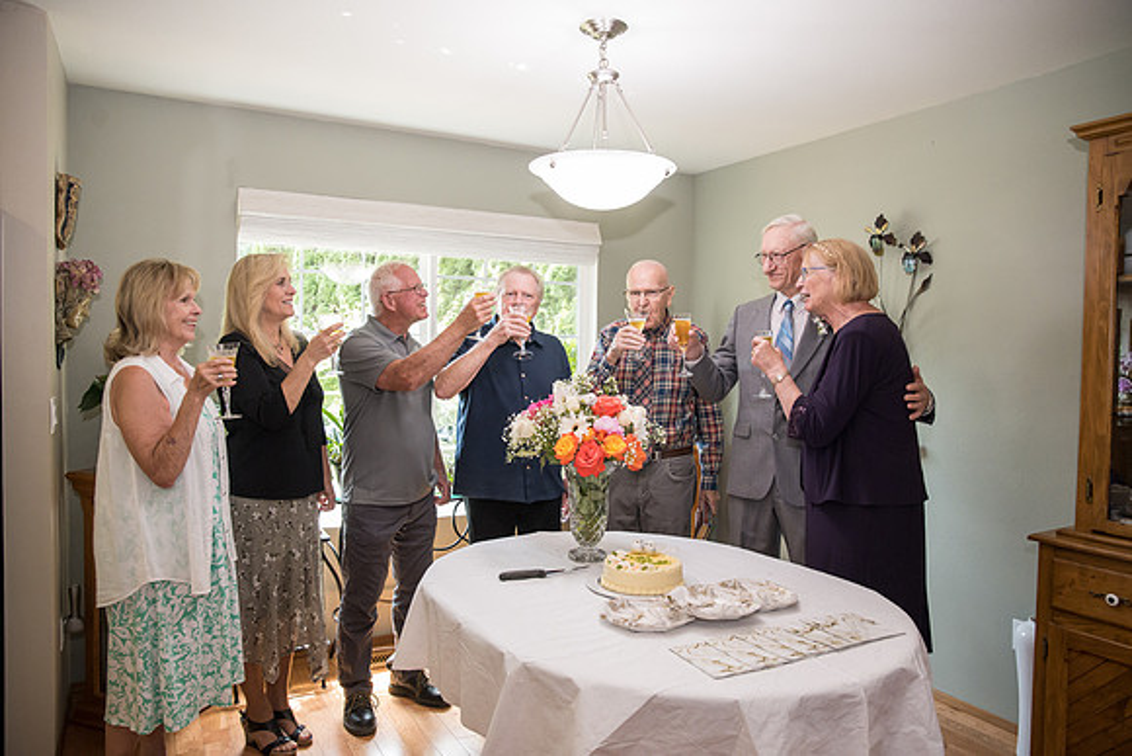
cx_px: 566
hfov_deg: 73.7
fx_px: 755
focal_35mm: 24
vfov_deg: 53.2
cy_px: 378
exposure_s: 1/320
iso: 2500
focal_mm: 24
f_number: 4
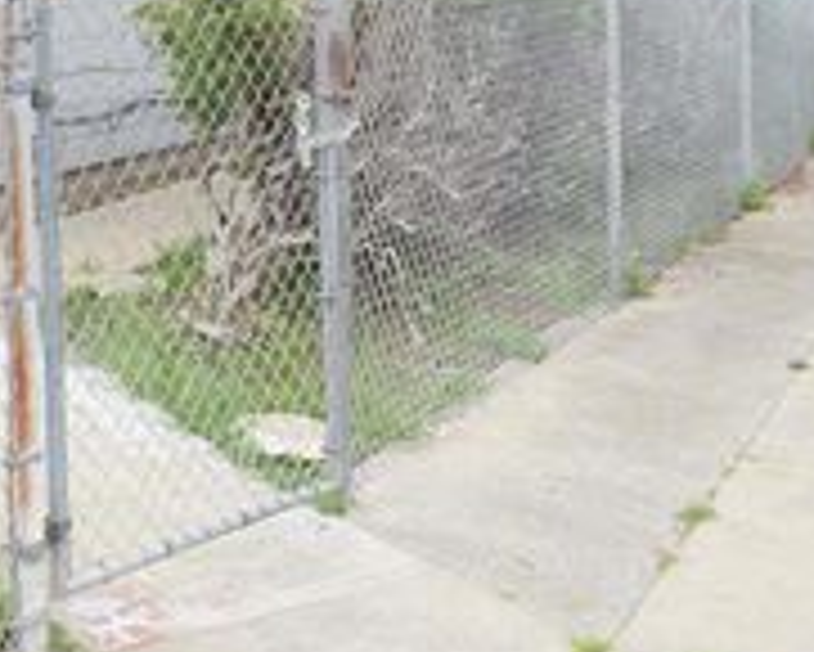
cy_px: -38
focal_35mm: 70
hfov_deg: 25.0
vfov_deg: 21.0
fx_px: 1687
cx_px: -103
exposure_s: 1/250
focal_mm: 18
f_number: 8
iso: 180
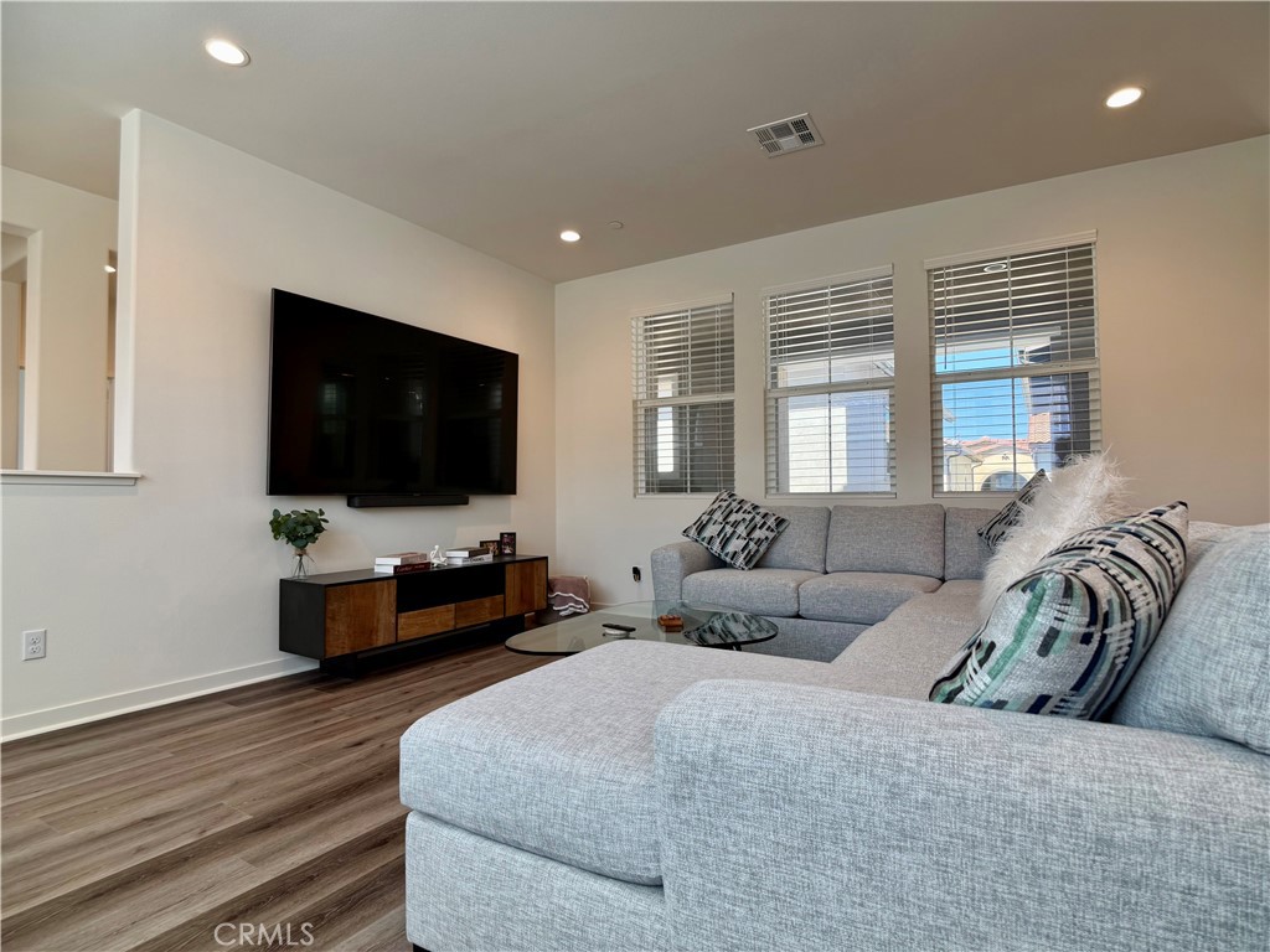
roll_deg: +0.7
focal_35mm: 24
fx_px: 881
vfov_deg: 56.8
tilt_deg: +1.5
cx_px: 635
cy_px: 476
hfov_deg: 71.6
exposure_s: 1/172
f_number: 1.78
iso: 80
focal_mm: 6.76
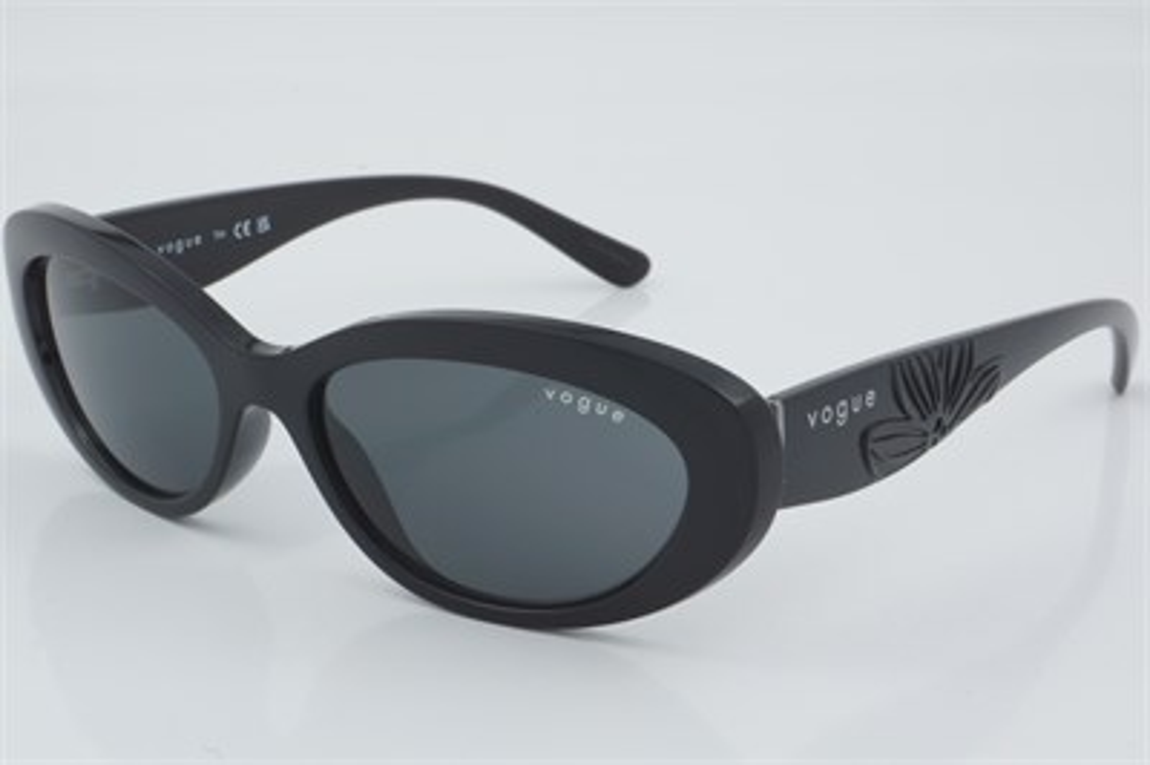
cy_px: 382
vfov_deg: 18.2
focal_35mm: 75
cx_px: 575
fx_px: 2394
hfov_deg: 27.0
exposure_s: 1/3
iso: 100
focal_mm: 50
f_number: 32
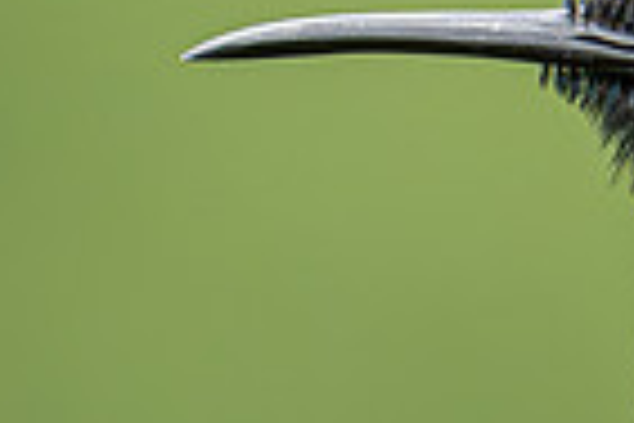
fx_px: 82748
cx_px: 633
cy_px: 375
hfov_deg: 0.4
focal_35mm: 4699
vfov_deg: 0.3
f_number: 6.3
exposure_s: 1/1000
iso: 1400
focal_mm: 560
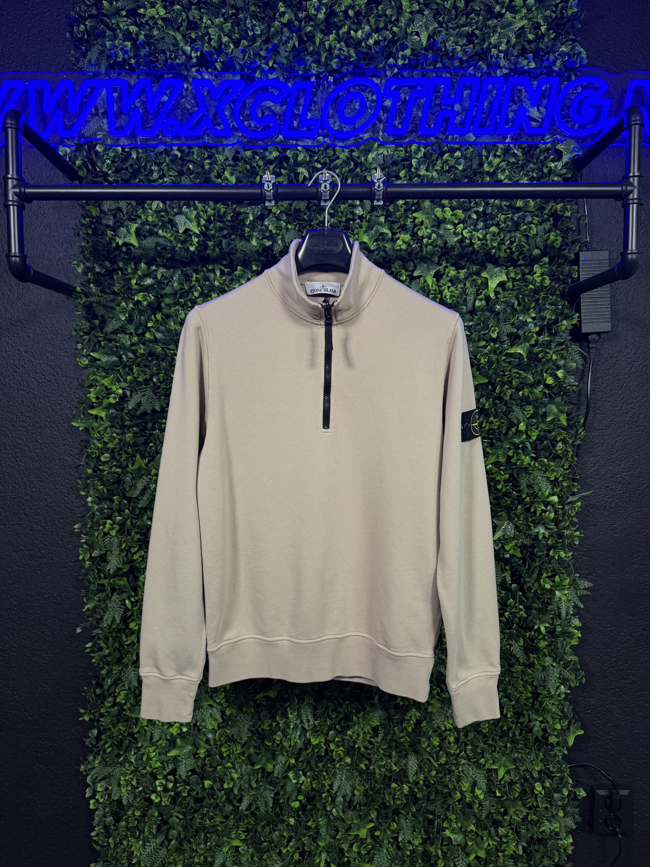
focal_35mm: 24
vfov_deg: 71.6
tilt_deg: -3.8
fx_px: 601
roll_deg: -0.2
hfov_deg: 56.8
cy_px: 434
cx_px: 325
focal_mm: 6.76
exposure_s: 1/50
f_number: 1.78
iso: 250
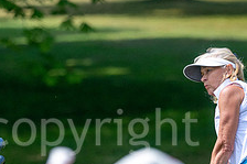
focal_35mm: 1164
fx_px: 7980
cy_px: 199
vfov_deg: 1.2
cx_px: 131
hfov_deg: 1.8
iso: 320
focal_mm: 300
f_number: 5
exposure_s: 1/1600
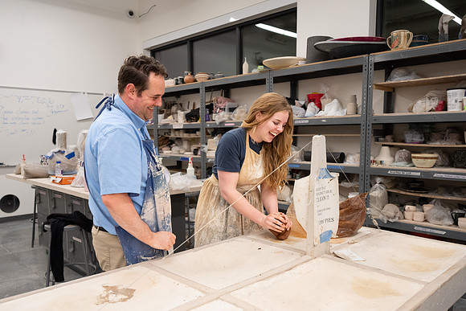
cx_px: 230
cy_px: 179
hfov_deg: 63.1
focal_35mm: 29
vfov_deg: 44.4
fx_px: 379
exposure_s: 1/400
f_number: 3.2
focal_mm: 24
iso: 1600
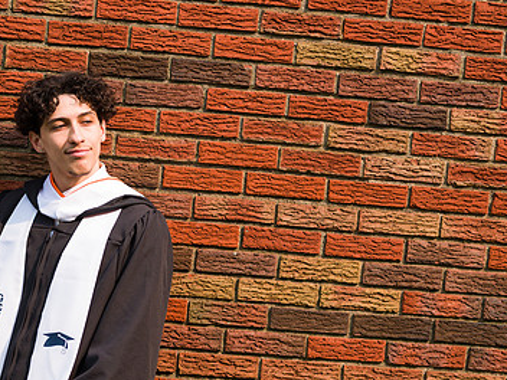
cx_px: 194
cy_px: 273
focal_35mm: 130
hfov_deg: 15.2
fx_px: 1904
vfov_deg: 11.4
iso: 200
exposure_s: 1/1000
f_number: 3.2
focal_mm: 82
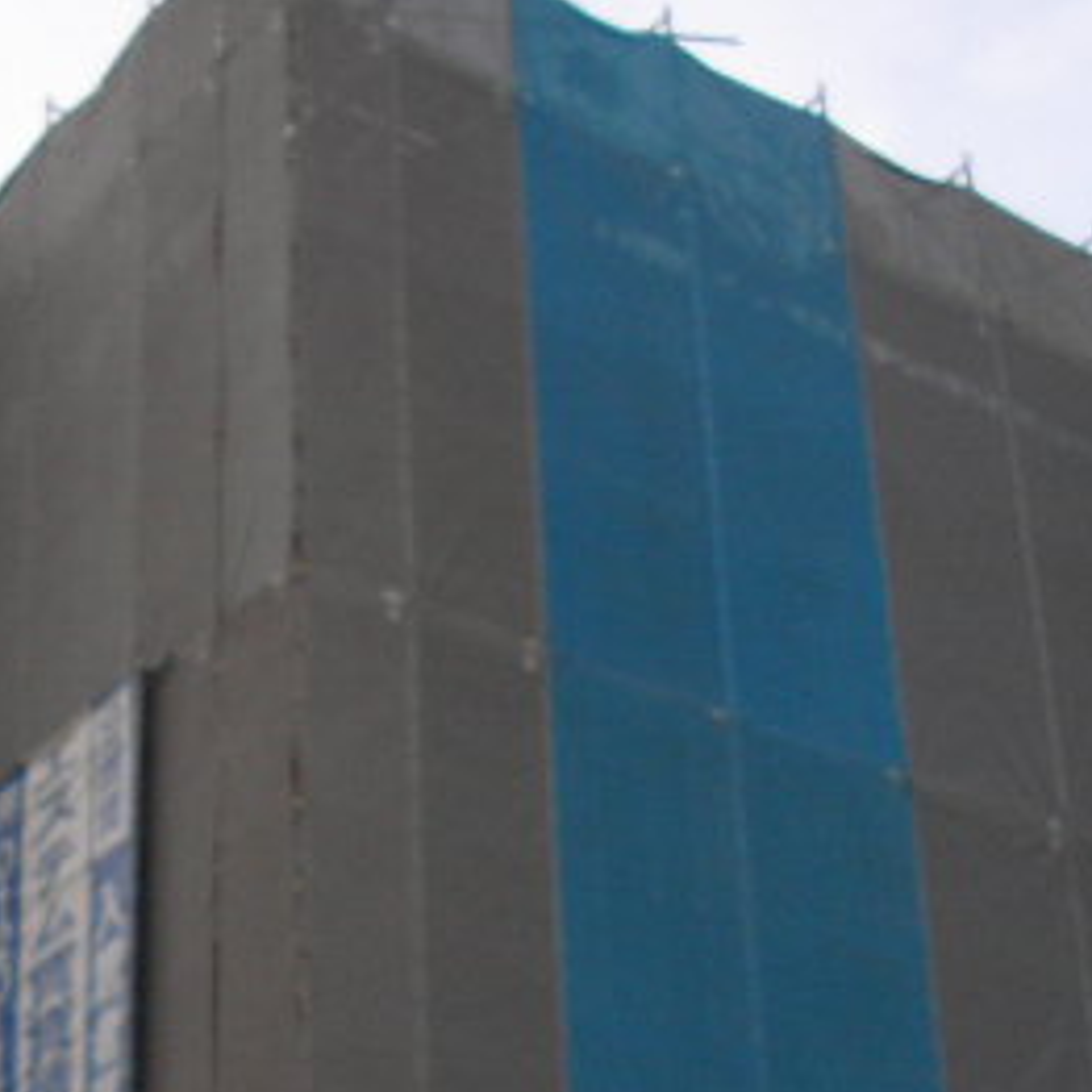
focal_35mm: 82
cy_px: 825
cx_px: 246
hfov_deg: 20.9
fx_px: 2927
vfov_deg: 21.0
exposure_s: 1/236
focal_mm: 5.8
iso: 71
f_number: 4.1
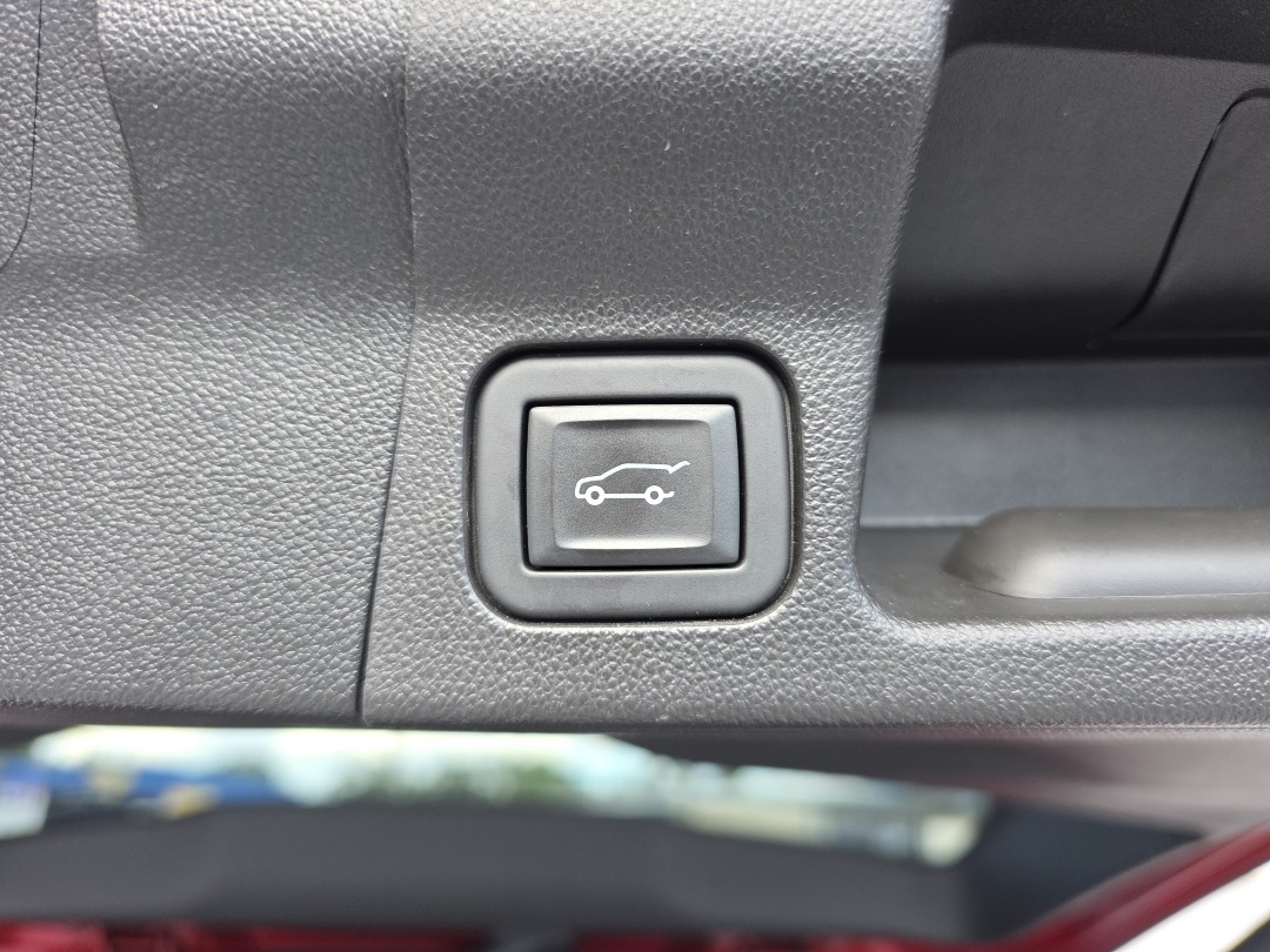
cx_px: 635
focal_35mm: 23
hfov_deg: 73.9
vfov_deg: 58.9
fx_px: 844
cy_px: 476
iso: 80
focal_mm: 6.3
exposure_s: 1/180
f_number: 1.7
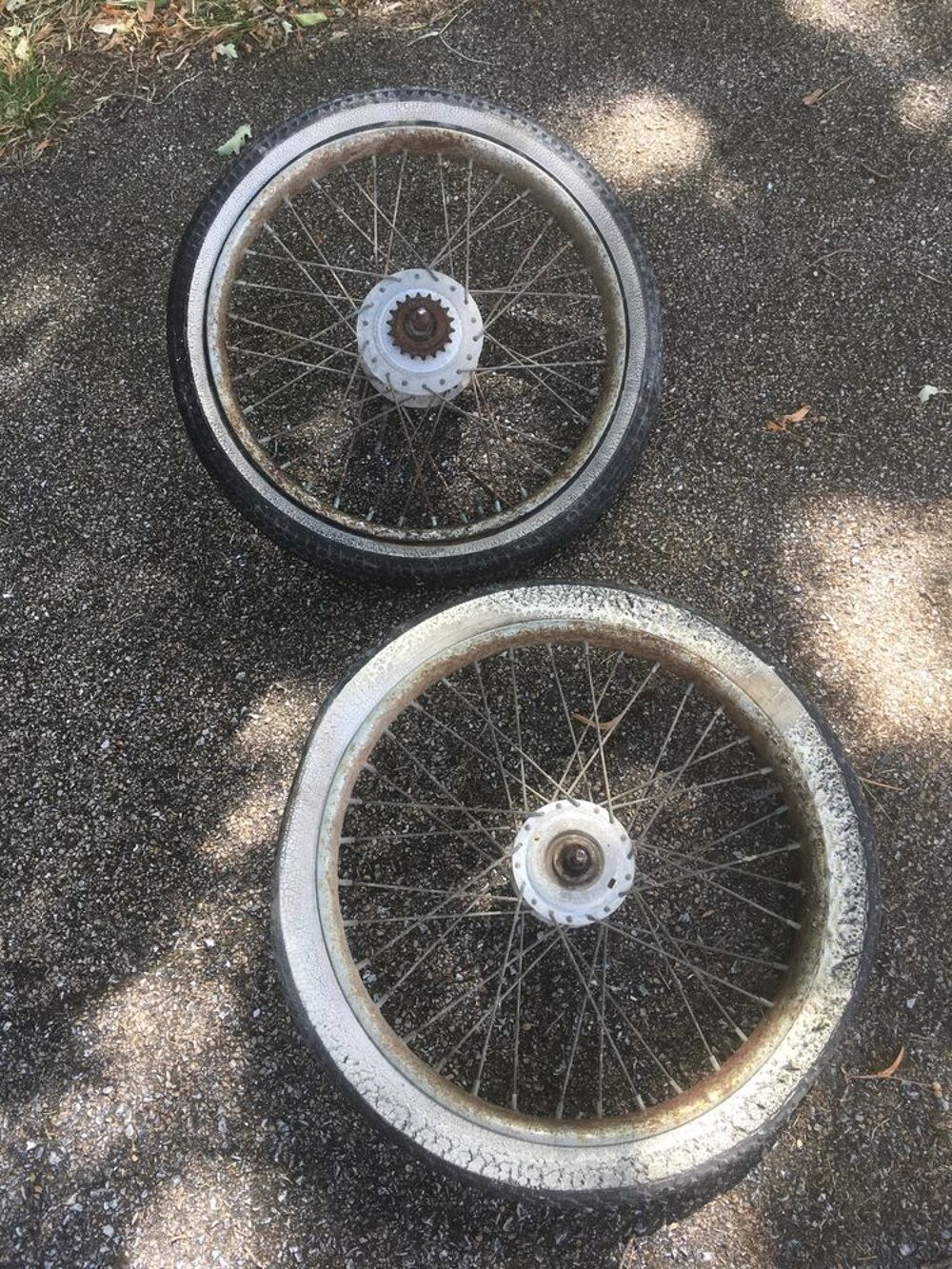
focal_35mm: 29
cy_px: 634
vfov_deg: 61.7
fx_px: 1063
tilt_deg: -66.5
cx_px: 476
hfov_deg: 48.2
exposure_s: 1/100
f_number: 2.2
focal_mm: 4.15
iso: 32
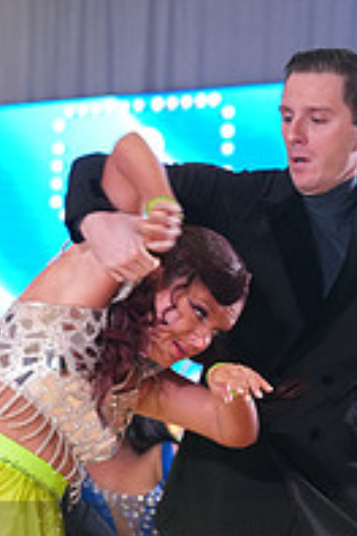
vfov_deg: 6.7
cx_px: 174
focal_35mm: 307
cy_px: 593
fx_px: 4566
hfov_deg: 4.5
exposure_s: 1/320
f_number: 4
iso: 2000
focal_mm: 105
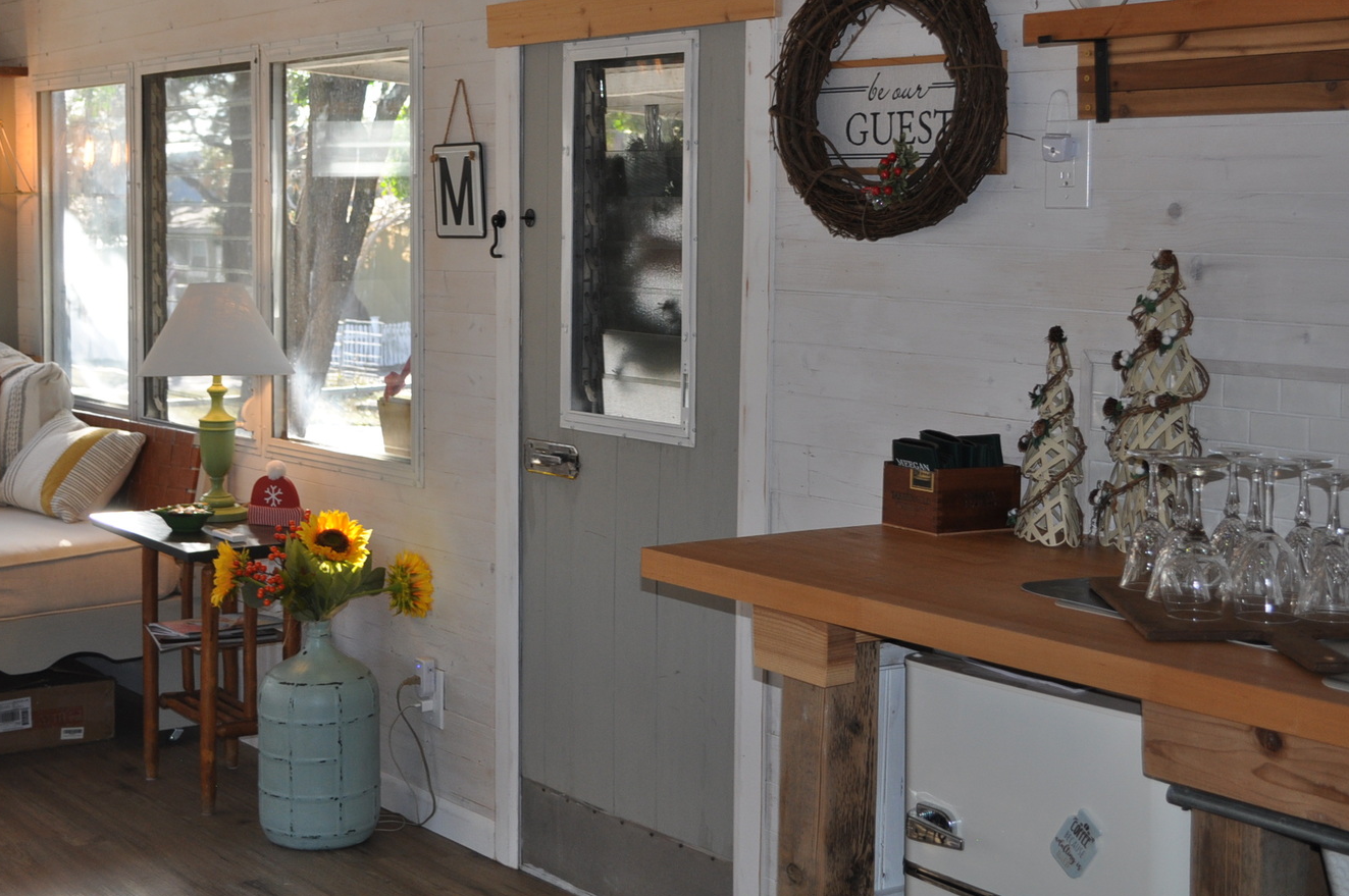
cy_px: 360
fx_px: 2208
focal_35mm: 59
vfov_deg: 22.9
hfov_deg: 34.0
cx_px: 637
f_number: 4.8
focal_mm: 32
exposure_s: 1/125
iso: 400
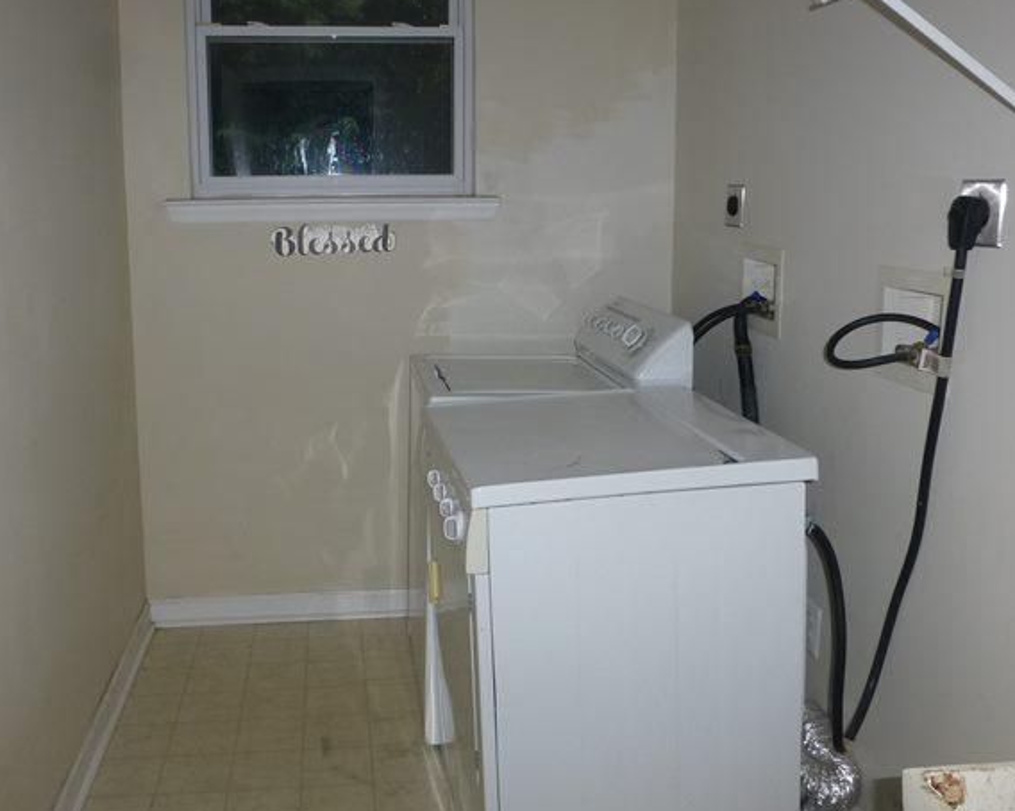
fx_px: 991
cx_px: 424
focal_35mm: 33
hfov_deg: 54.0
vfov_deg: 44.3
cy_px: 329
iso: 125
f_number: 3.3
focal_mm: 4.3
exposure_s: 1/60
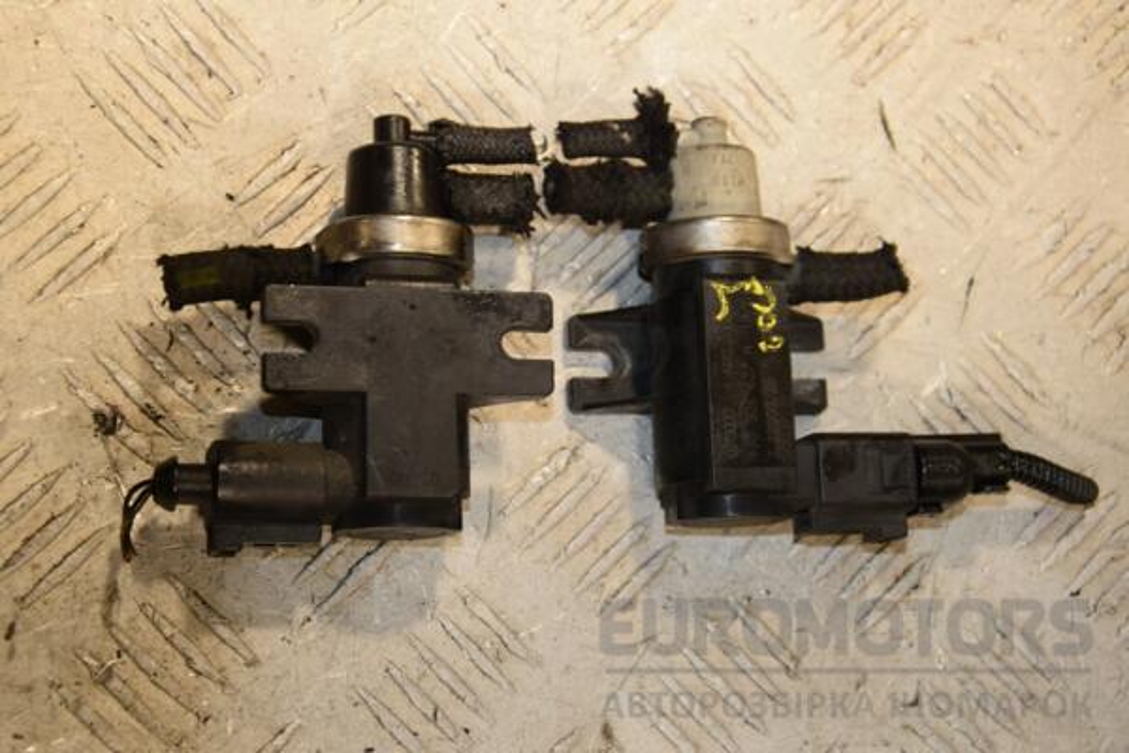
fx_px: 2728
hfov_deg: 23.4
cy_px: 376
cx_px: 564
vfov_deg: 15.7
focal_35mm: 87
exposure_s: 1/200
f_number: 6.3
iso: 800
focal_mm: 58
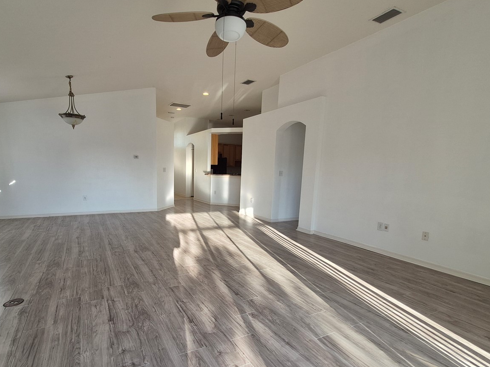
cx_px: 218
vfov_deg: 71.1
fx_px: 255
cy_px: 214
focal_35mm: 18
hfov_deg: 87.4
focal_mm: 1.74
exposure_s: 1/60
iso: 50
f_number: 2.2
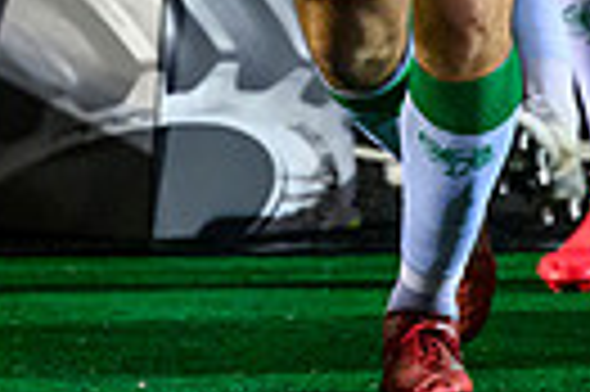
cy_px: -586
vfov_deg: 1.3
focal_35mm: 1030
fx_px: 16859
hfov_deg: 2.0
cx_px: 358
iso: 6400
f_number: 3.2
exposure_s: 1/640
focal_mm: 200
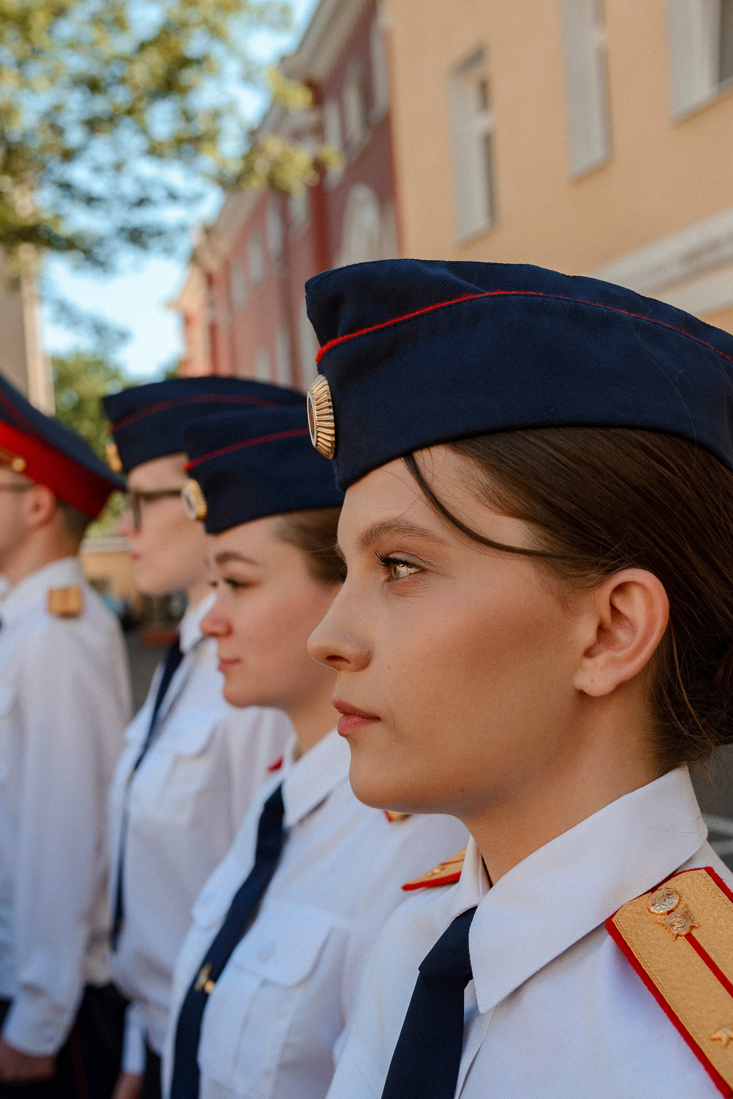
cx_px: 467
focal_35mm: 45
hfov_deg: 29.7
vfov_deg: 43.5
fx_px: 1373
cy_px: 619
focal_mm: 35
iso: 125
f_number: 5.6
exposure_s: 1/320
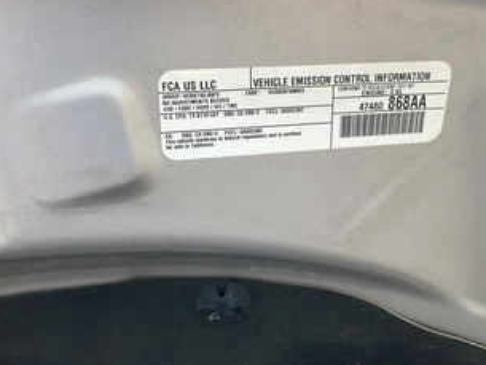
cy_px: 129
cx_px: 237
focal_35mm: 38
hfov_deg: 49.0
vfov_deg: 37.4
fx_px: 534
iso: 20
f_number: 1.8
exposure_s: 1/241
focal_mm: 3
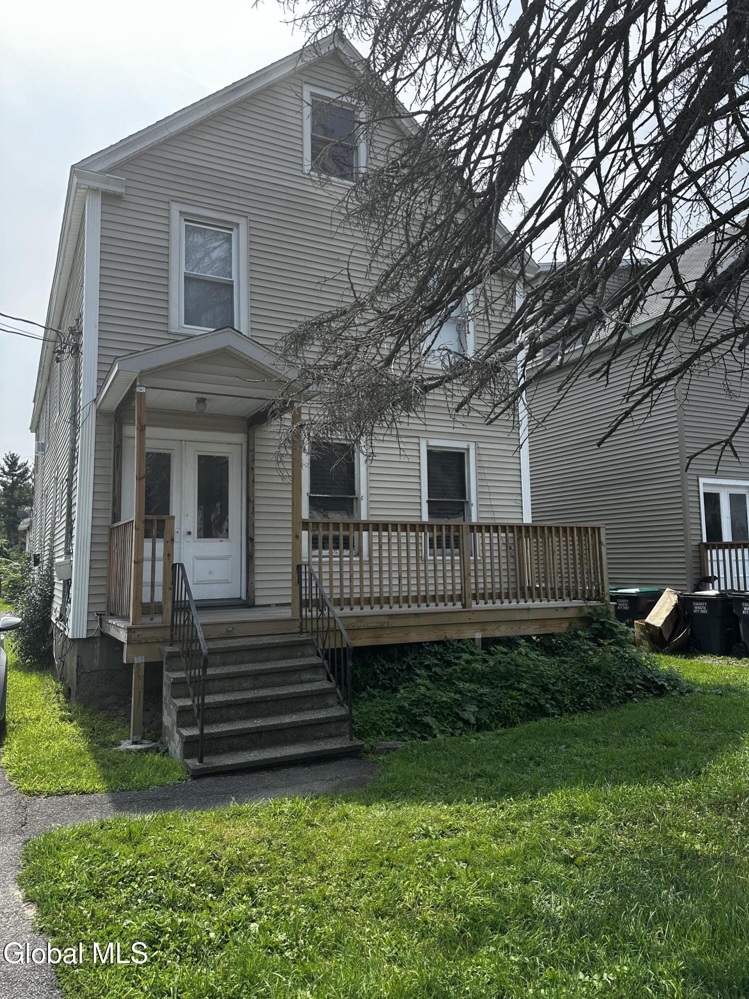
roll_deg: -0.2
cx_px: 374
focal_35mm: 24
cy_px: 500
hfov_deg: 56.8
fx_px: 692
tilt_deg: +6.9
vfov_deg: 71.6
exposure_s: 1/2028
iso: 80
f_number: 1.78
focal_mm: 6.86
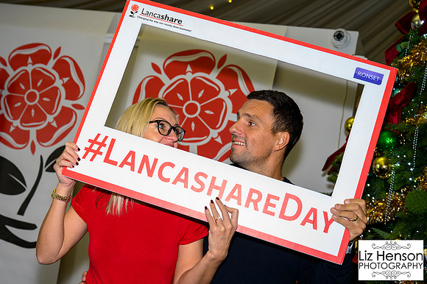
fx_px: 614
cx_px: 181
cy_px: 163
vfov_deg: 26.0
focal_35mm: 52
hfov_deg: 38.3
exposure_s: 1/100
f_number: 5
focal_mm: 45
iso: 3200
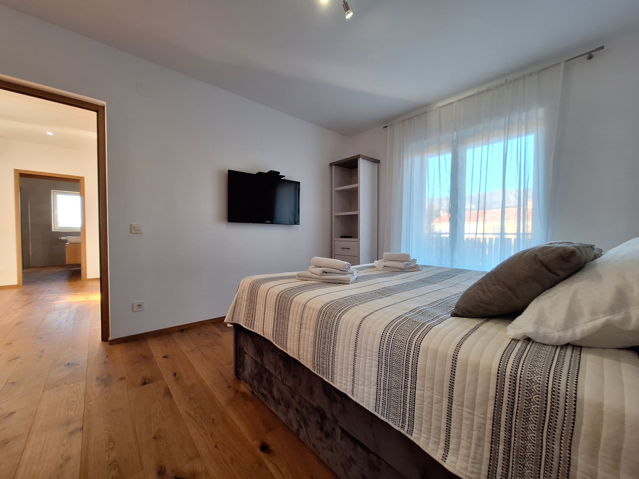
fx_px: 240
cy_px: 240
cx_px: 320
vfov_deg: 89.9
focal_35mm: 13
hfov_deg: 106.2
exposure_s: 1/50
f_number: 2.2
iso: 64
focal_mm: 1.74
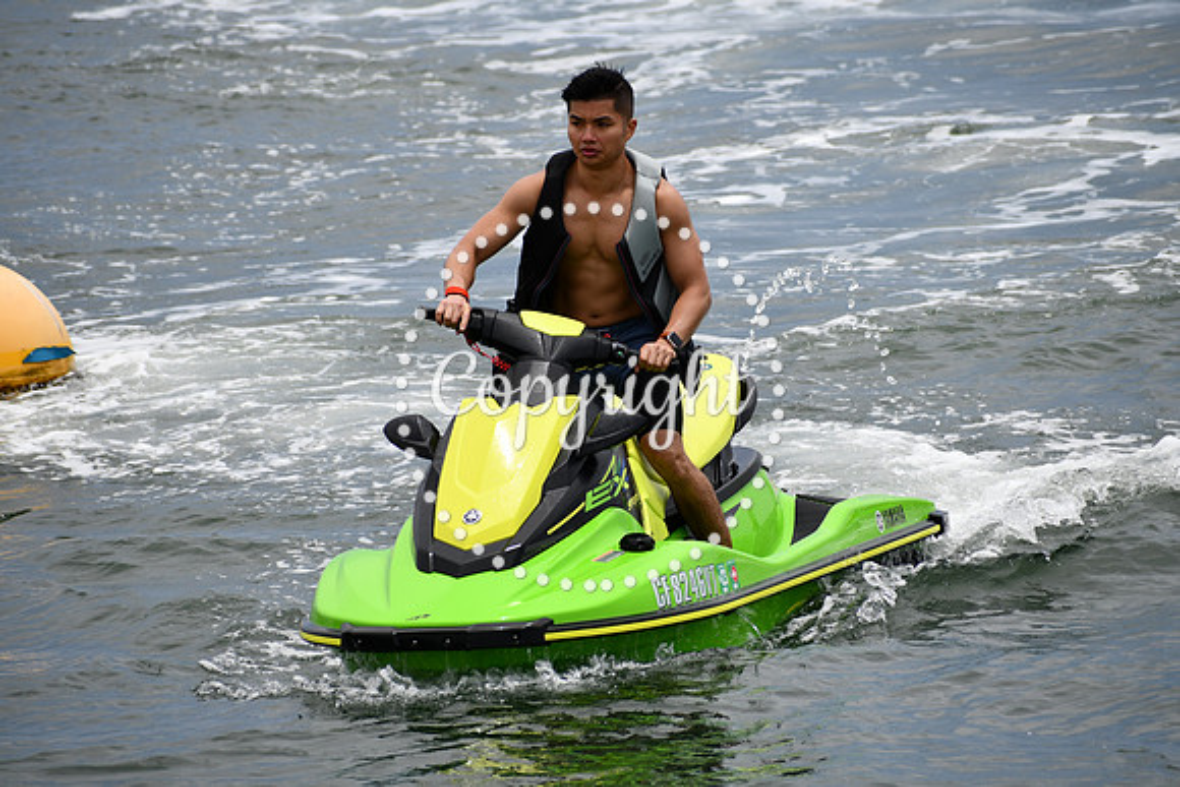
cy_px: 394
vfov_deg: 3.8
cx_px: 590
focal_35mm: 360
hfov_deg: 5.7
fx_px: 11802
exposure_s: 1/1600
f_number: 7.1
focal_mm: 240
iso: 200
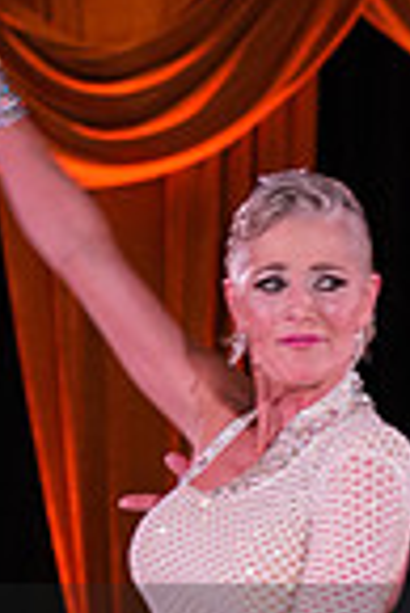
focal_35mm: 320
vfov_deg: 6.4
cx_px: 569
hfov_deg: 4.3
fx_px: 5453
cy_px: 727
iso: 1250
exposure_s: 1/200
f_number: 4.5
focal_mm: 80
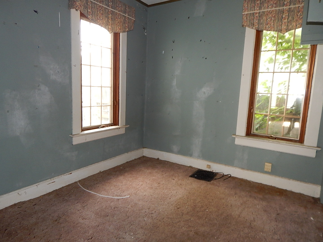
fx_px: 205
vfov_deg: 61.1
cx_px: 162
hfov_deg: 76.4
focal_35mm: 22
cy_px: 121
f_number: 3
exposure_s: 1/30
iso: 200
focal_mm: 4
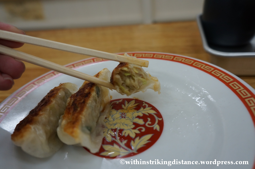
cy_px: 84
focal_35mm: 30
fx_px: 212
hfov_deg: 62.0
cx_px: 128
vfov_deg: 43.5
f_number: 4
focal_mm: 20
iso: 640
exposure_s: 1/160
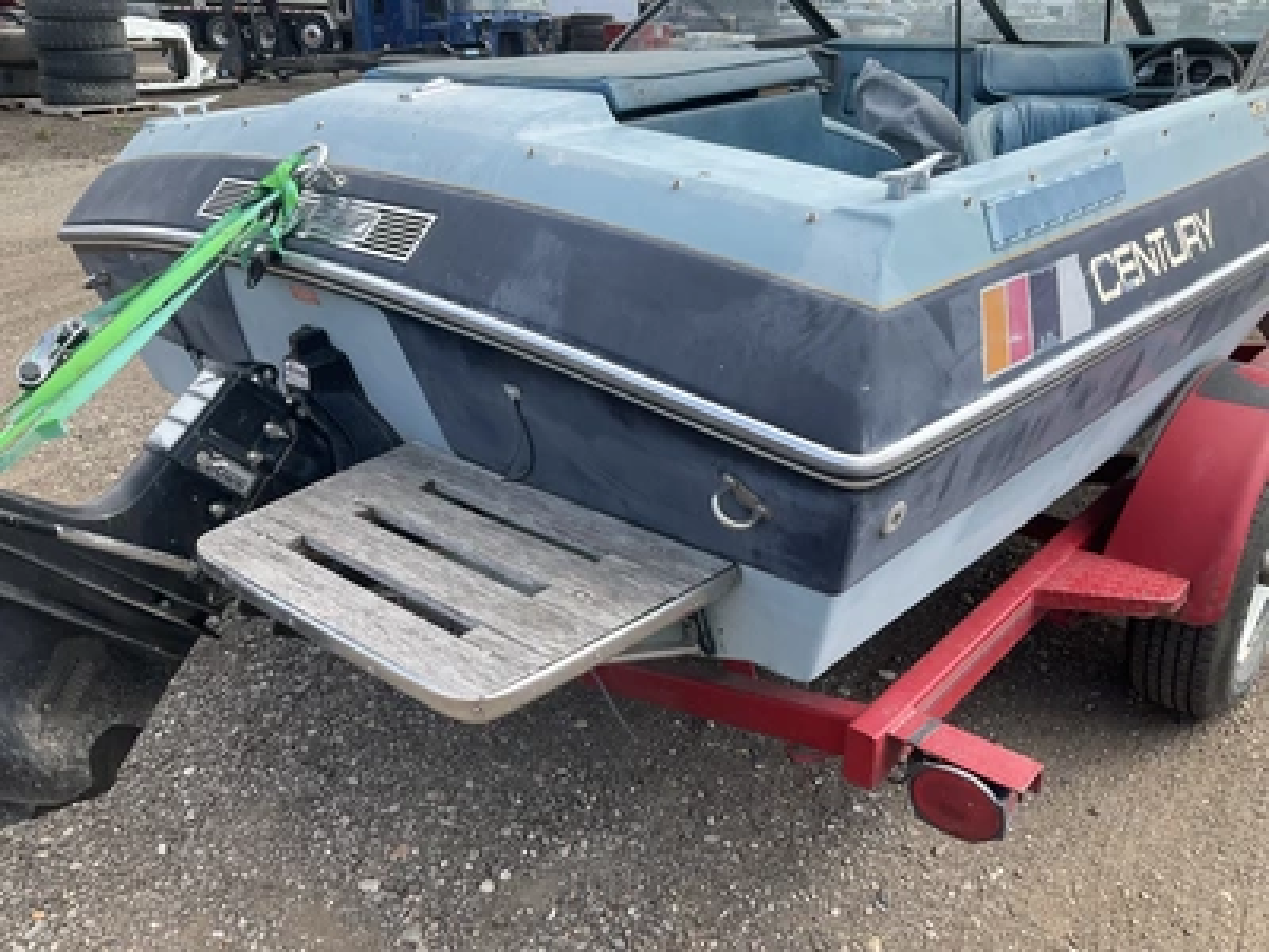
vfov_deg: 48.2
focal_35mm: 29
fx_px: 1063
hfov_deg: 61.7
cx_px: 634
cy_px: 476
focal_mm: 3
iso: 25
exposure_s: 1/691
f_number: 1.8
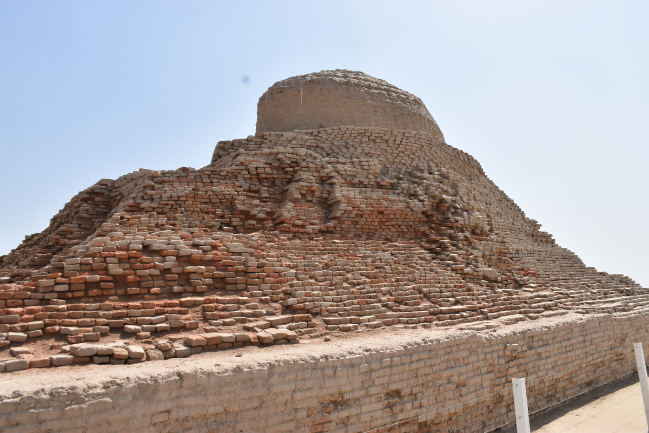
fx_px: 487
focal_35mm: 27
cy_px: 216
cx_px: 324
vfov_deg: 47.9
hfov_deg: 67.4
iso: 100
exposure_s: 1/200
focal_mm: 18
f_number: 11
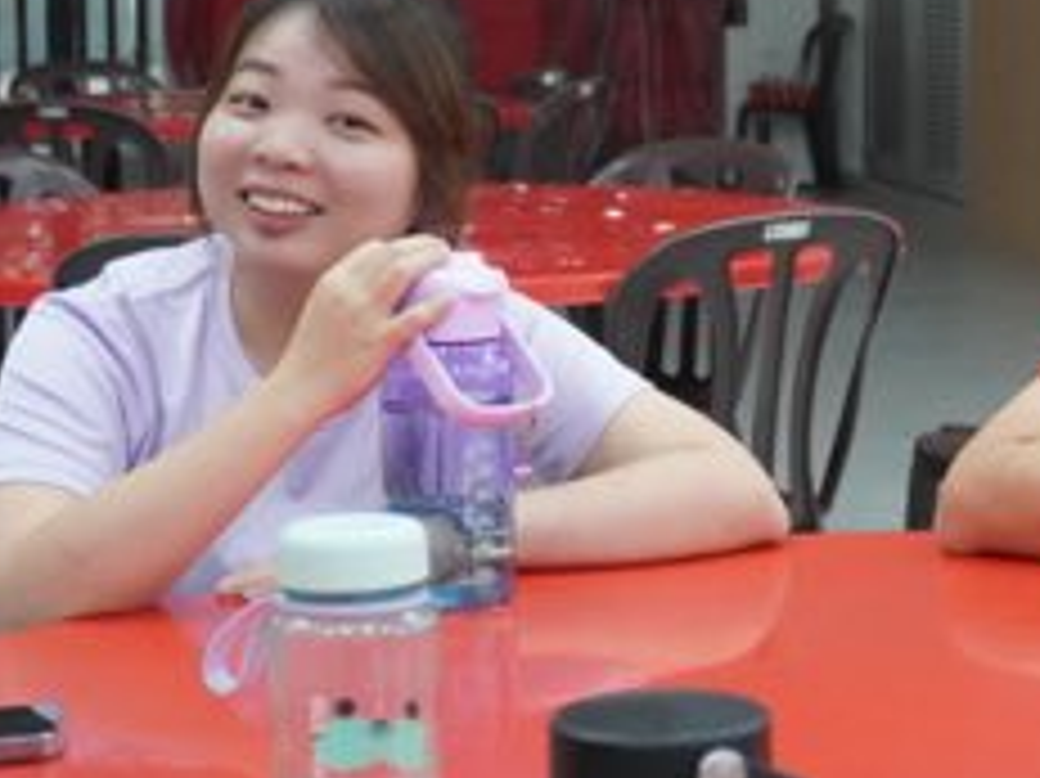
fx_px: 2883
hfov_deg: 19.8
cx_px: 1035
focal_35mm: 96
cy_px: 216
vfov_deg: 15.3
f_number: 5
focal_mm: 32
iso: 5000
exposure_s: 1/160
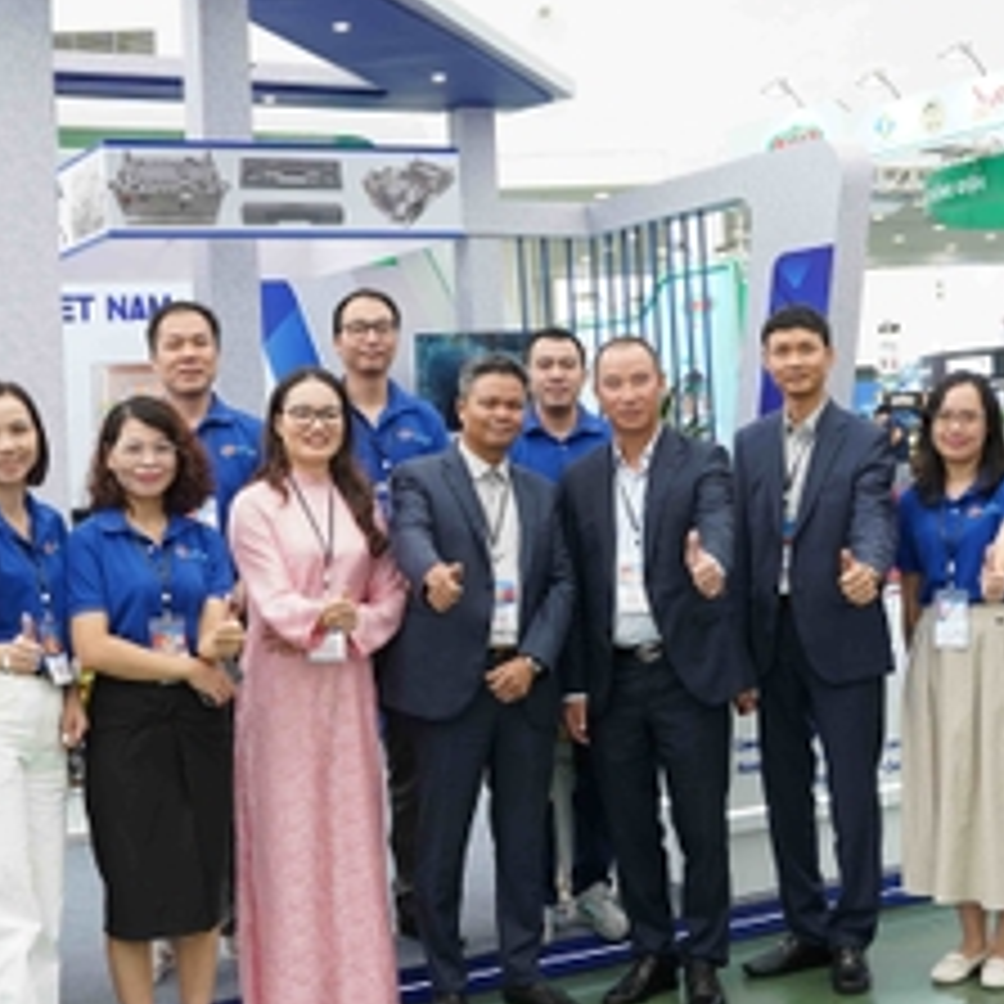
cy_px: 410
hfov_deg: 31.0
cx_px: 387
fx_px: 1805
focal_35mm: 55
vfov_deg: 31.0
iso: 200
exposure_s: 1/160
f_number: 2.8
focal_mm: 24
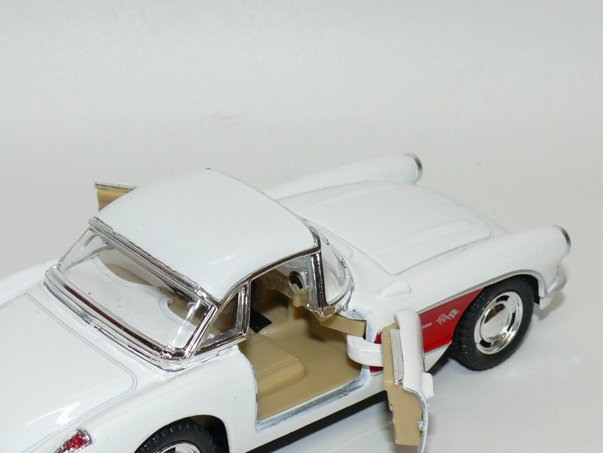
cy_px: 313
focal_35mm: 94
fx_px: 1638
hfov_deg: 20.8
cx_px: 230
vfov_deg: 15.7
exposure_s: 1/30
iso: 100
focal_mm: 10.8
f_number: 4
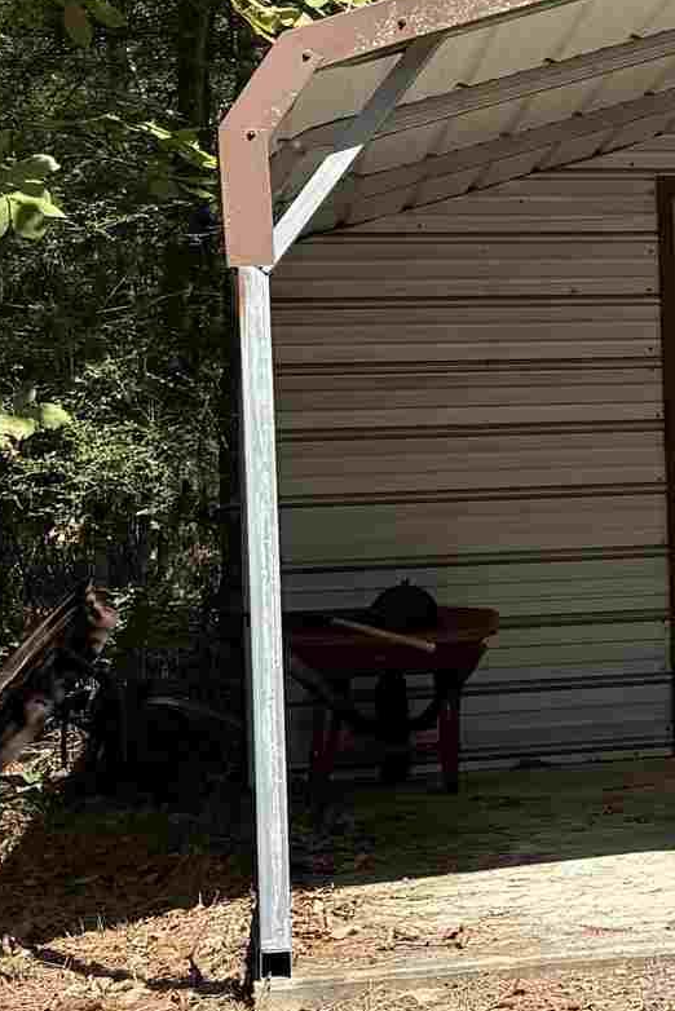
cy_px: 379
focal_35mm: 98
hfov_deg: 12.7
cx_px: 1203
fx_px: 2754
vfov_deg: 20.8
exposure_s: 1/1770
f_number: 1.78
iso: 80
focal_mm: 6.76
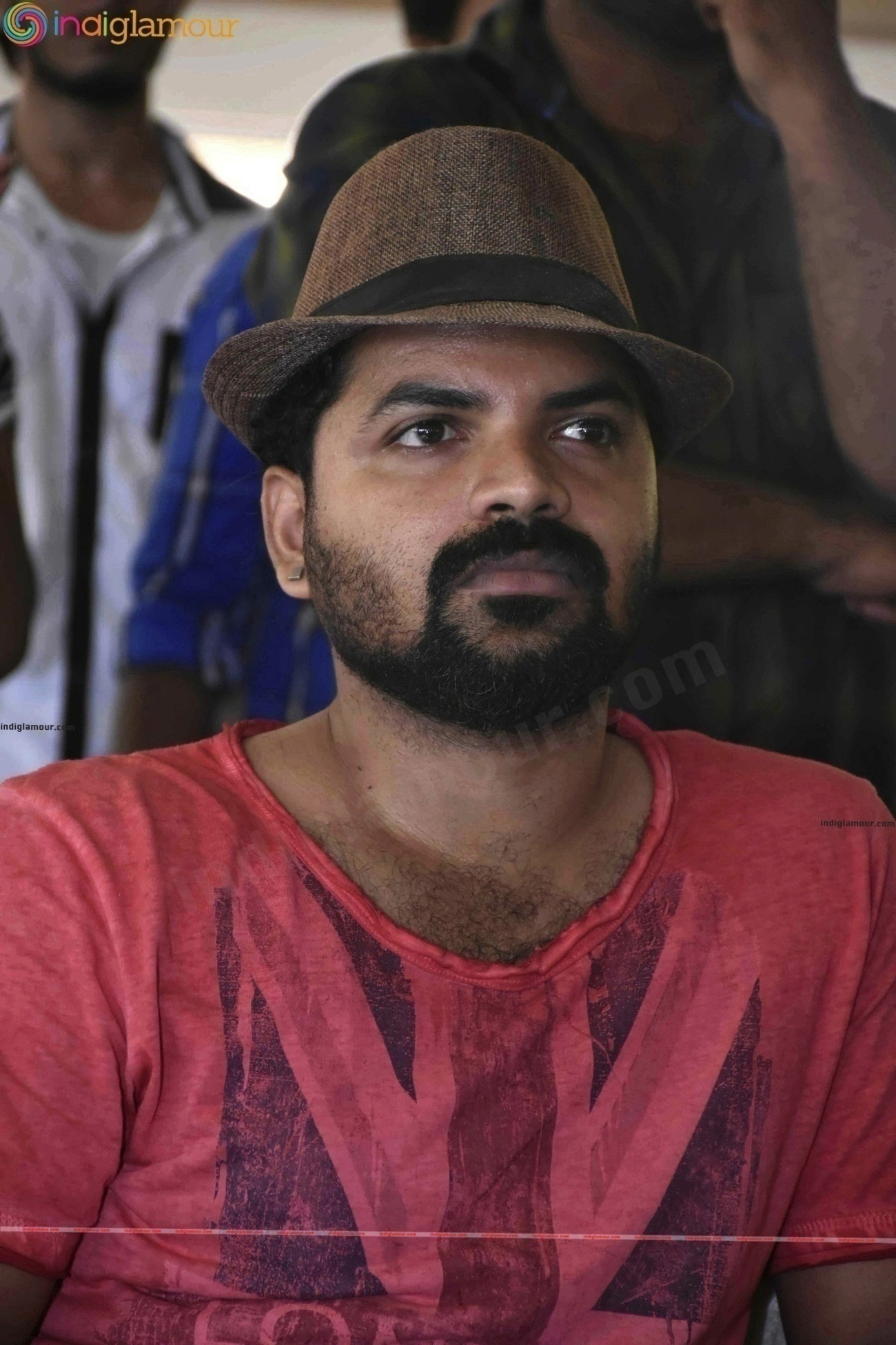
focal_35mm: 158
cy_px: 672
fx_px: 5880
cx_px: 448
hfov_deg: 8.7
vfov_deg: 13.0
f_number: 5.6
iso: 2500
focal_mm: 105
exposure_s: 1/125
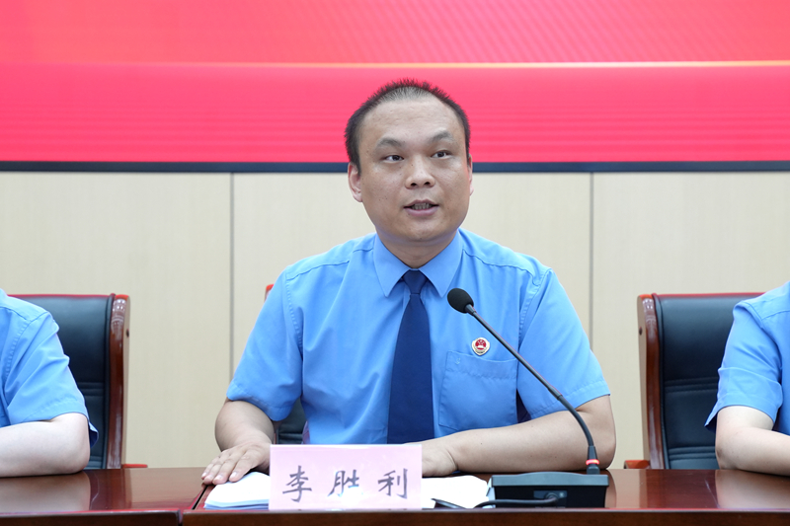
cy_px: 263
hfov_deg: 28.8
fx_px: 1536
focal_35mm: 70
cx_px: 395
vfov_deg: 19.4
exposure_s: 1/160
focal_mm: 70
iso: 1600
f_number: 4
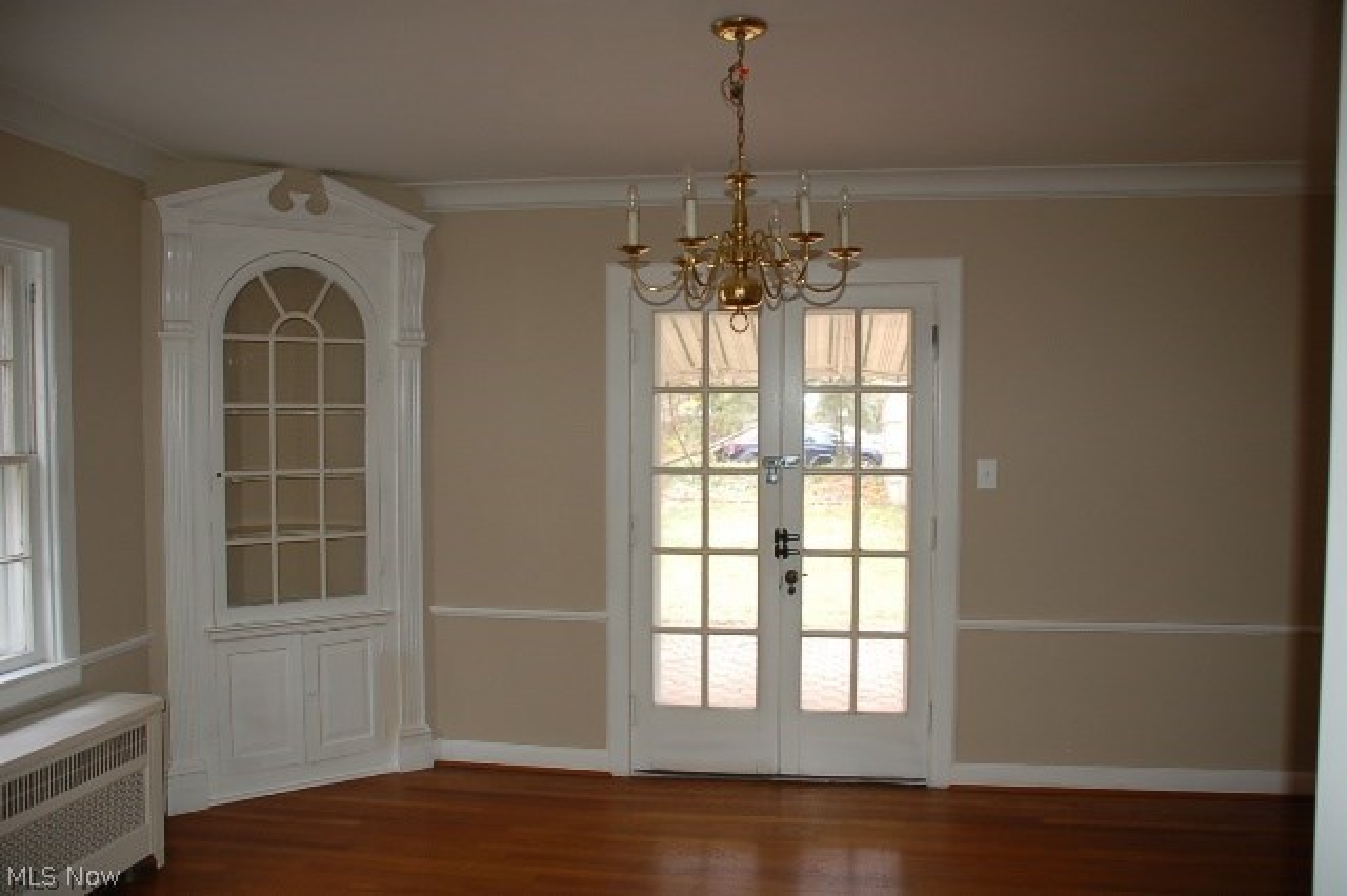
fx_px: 1122
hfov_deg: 62.0
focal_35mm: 30
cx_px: 674
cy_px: 448
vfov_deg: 43.6
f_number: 3.8
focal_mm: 20
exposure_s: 1/60
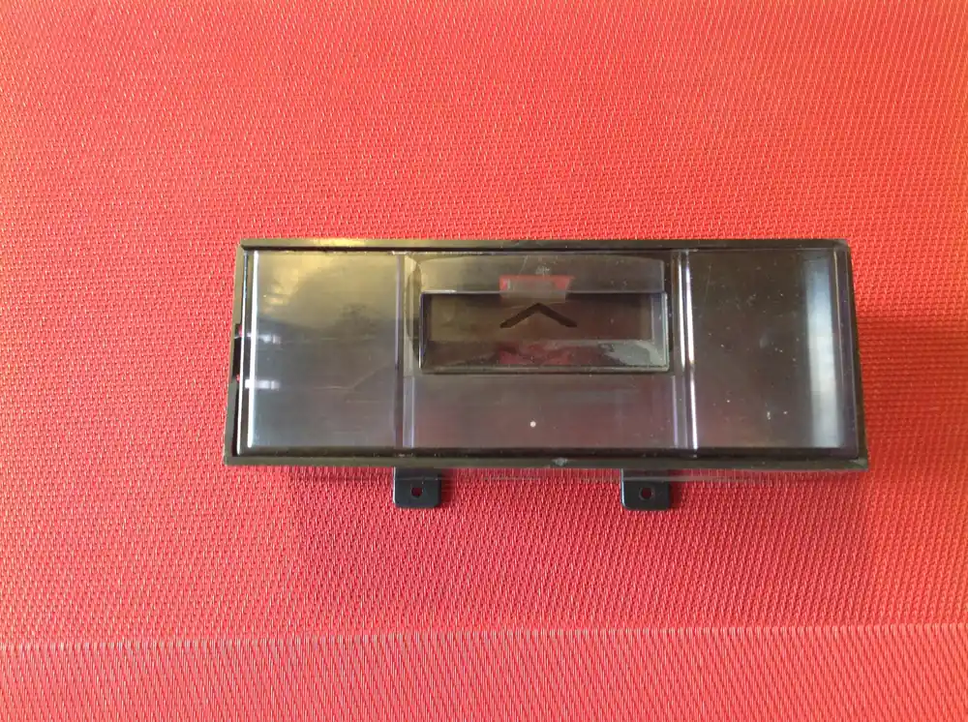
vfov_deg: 40.6
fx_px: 977
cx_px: 484
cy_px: 361
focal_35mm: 35
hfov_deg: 52.7
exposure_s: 1/15
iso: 80
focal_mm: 4.28
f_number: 2.4
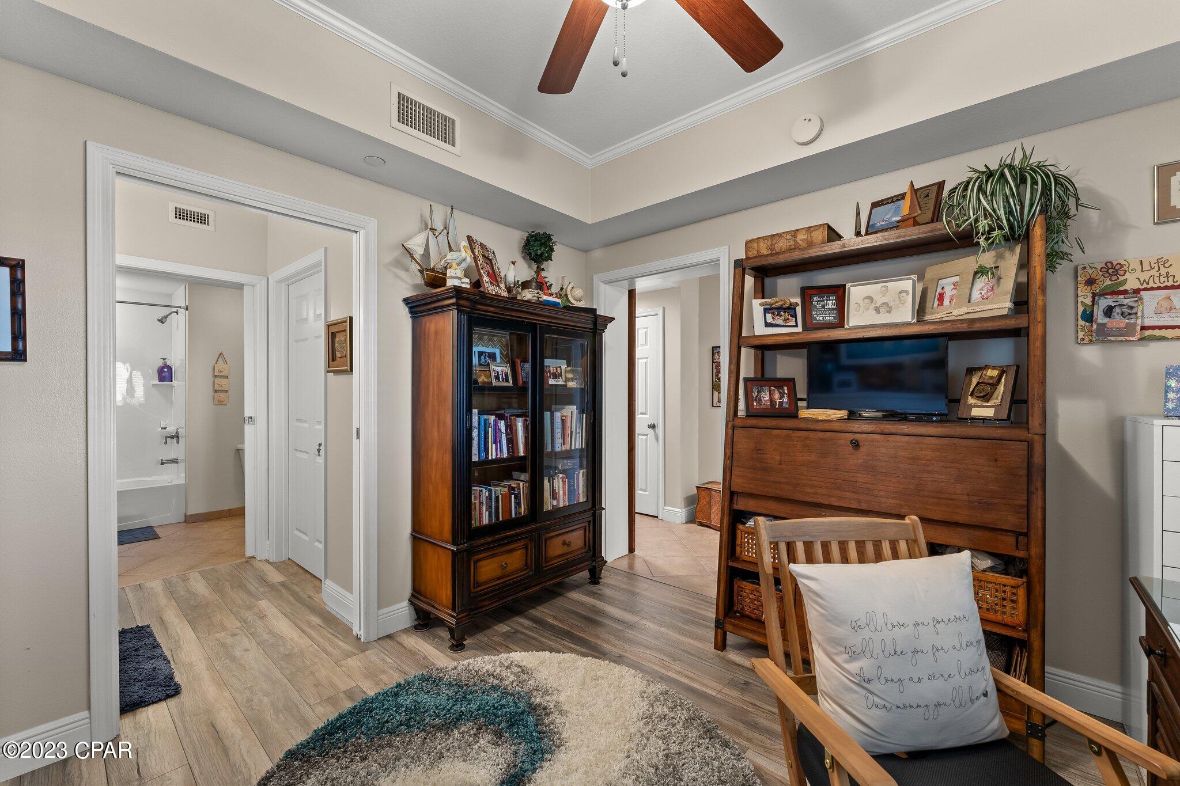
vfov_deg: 78.4
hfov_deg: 101.5
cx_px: 590
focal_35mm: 15
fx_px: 482
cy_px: 393
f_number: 8
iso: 640
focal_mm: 14.7
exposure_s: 1.6
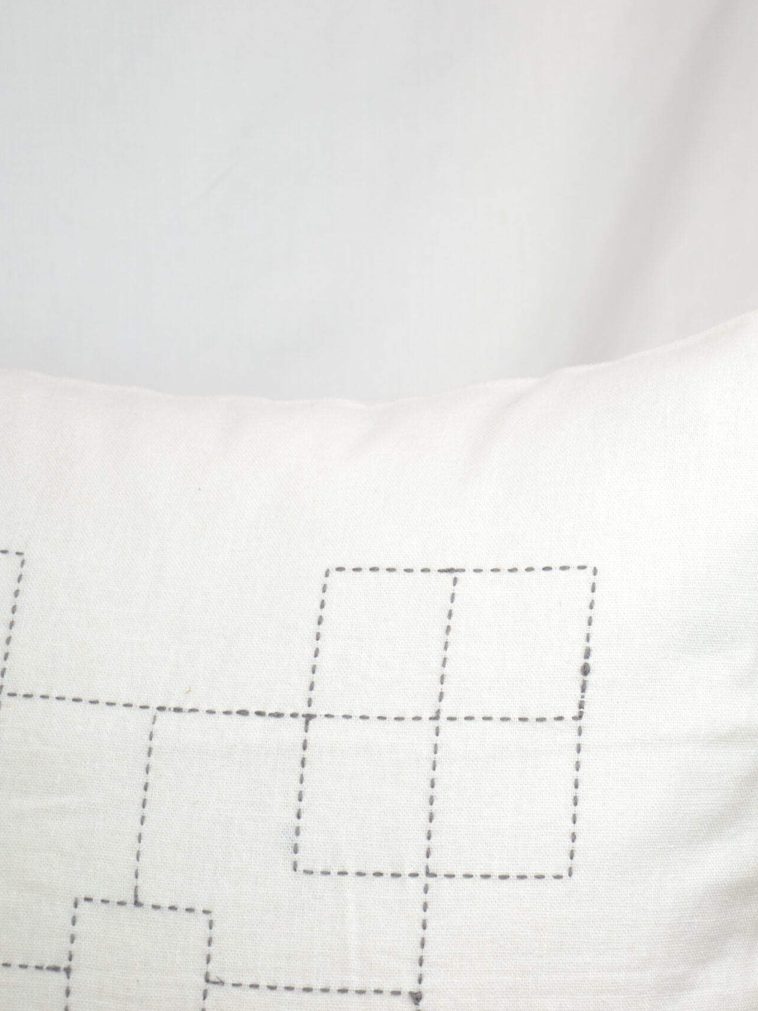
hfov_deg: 9.7
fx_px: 4438
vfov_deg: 13.0
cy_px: 506
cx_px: 588
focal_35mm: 152
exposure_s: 1/60
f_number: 6.3
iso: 400
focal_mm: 70
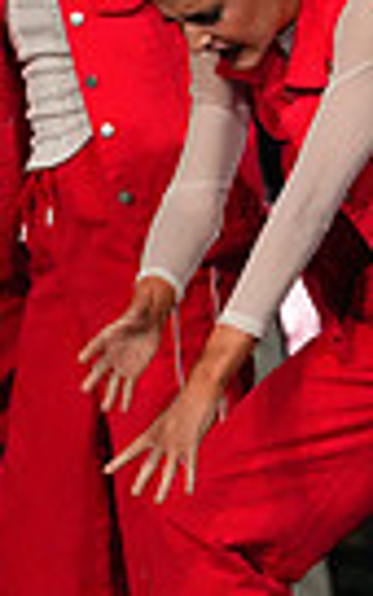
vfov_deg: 1.6
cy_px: 129
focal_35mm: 1304
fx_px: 21209
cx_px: 1088
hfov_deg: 1.0
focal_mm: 300
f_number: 3.5
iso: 16000
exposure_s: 1/1250
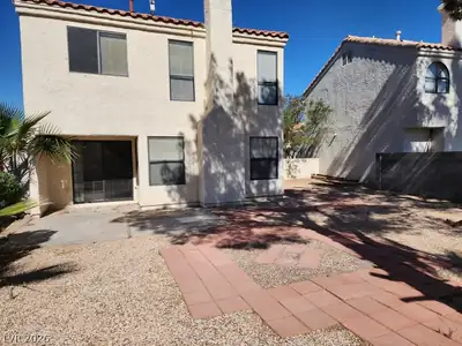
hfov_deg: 73.9
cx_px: 231
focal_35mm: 23
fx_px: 307
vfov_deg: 58.9
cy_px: 173
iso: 12
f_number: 1.8
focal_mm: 6.4
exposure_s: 1/1930
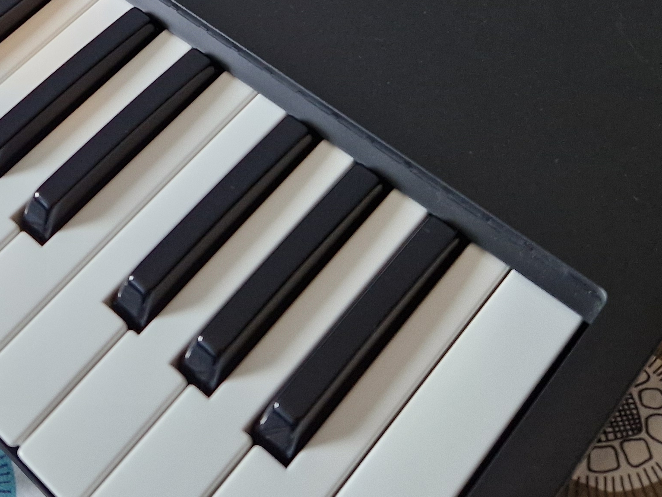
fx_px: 1148
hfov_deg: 30.4
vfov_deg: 22.7
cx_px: 39
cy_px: -81
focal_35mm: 60
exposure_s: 1/100
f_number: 1.8
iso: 320
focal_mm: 5.4
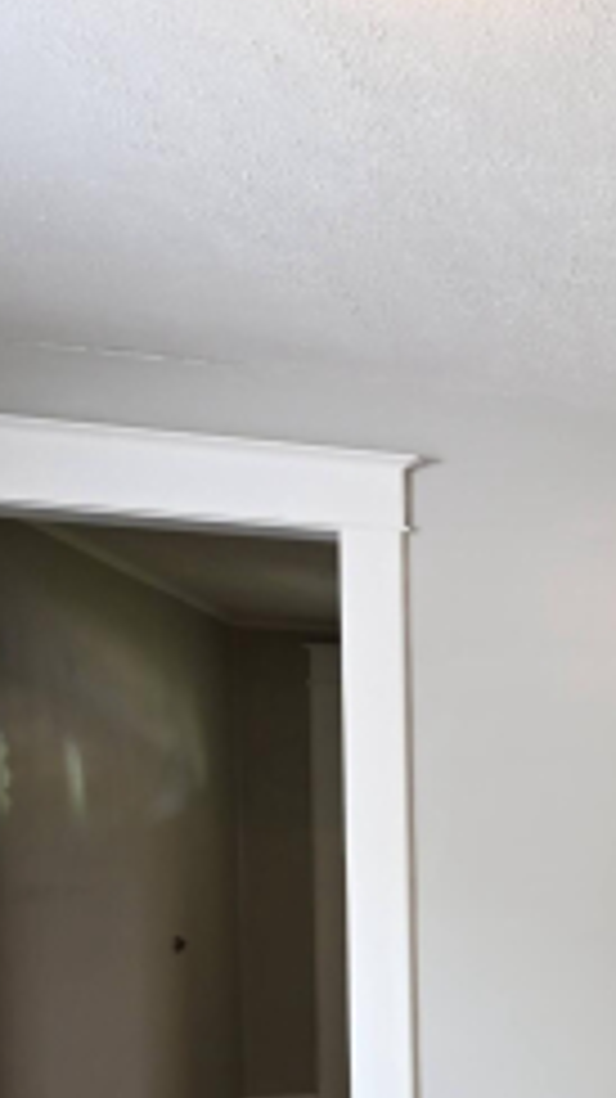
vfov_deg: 43.2
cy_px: 891
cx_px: 1324
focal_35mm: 45
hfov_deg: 16.9
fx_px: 1309
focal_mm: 14
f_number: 5.6
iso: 200
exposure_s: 1/10
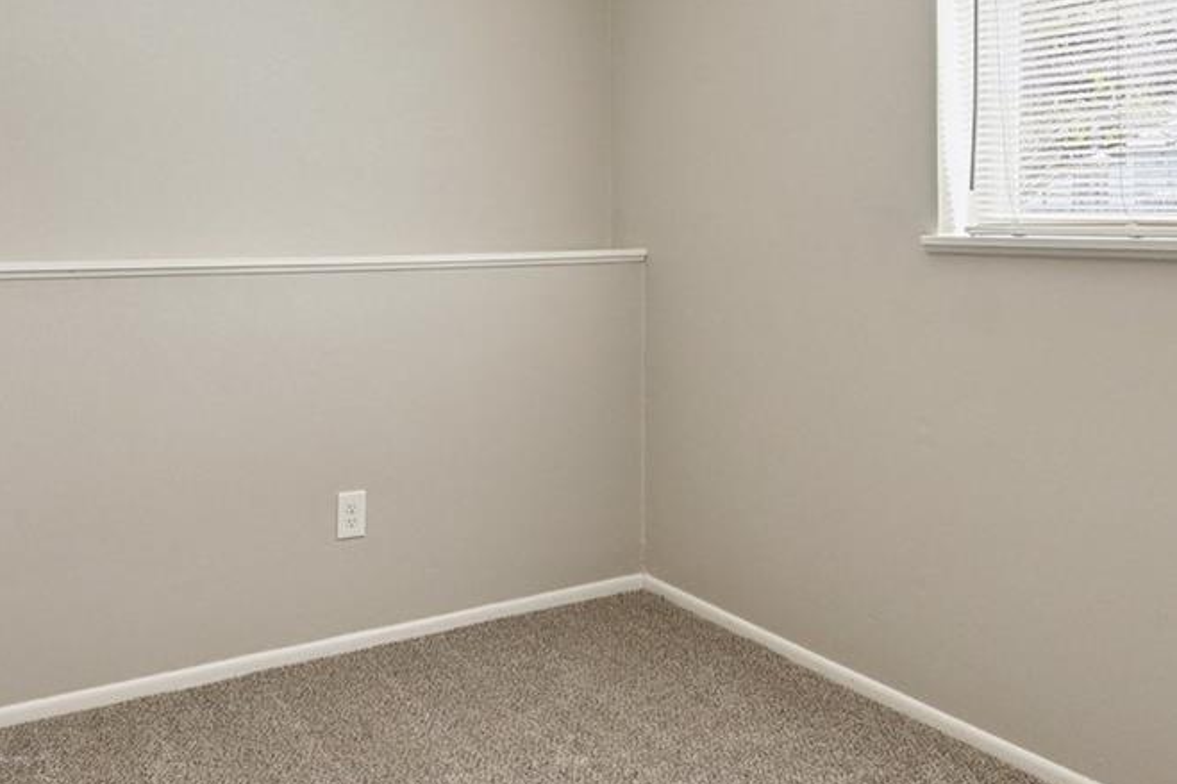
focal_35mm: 34
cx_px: 625
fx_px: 1111
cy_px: 261
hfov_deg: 55.8
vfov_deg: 38.4
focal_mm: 14
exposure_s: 1/40
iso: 400
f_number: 10
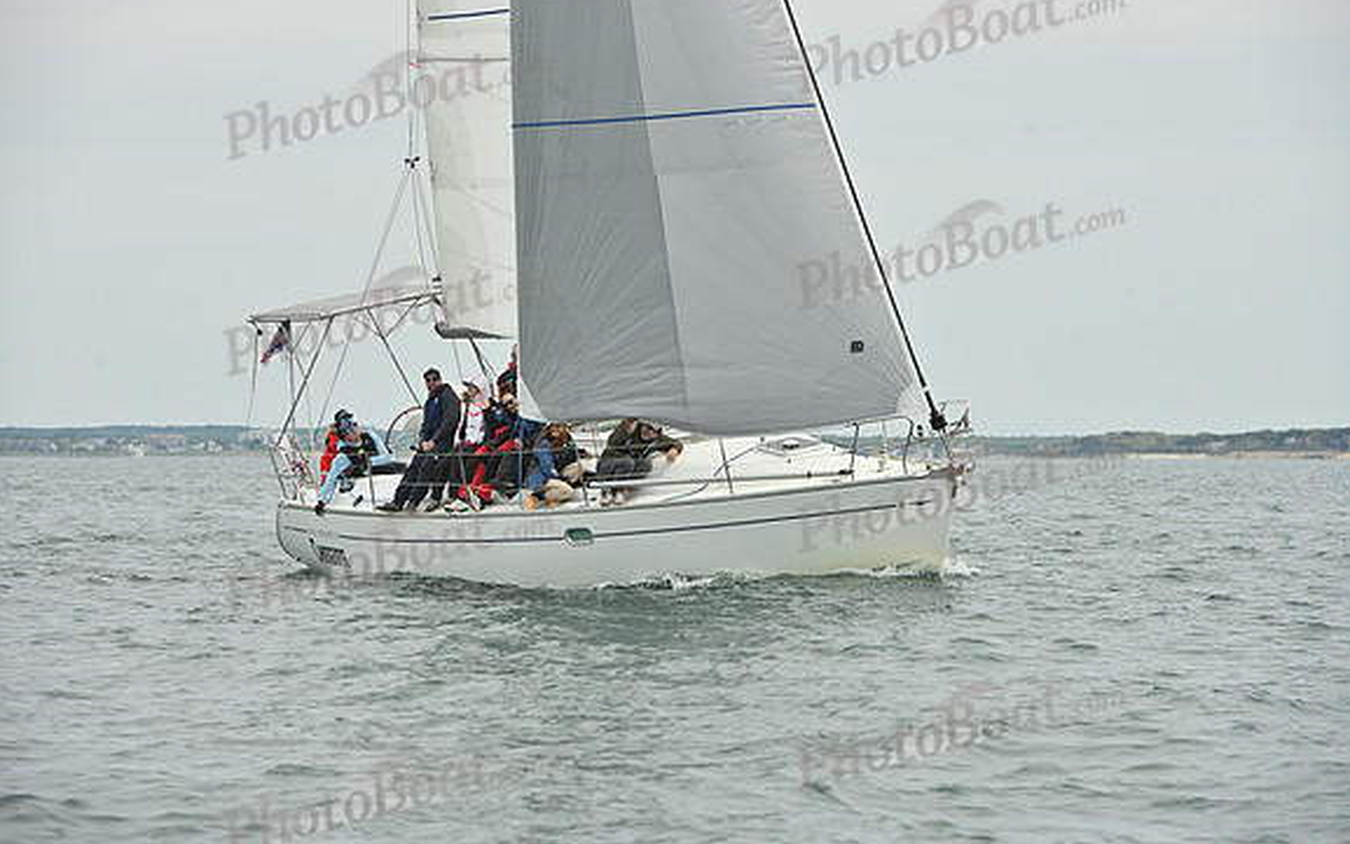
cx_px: 676
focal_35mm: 205
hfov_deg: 10.2
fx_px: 7545
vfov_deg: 6.4
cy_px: 403
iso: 320
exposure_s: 1/1000
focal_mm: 200
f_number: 10
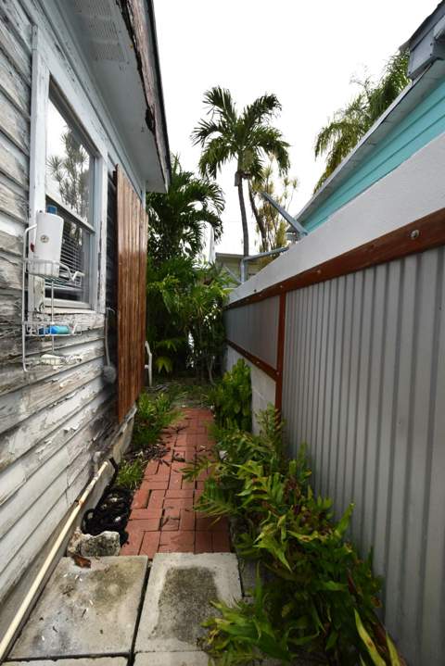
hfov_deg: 77.4
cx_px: 222
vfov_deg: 100.4
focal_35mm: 15
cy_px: 333
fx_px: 278
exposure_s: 1/200
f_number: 9
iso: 100
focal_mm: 10
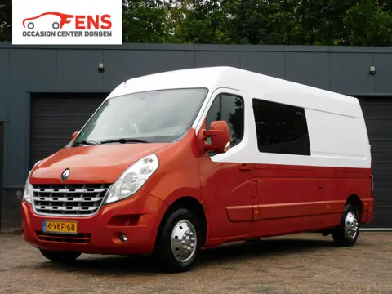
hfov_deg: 32.2
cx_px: 196
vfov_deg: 24.4
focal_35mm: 60
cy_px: 147
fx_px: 679
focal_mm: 10.7
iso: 125
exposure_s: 1/200
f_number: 4.2
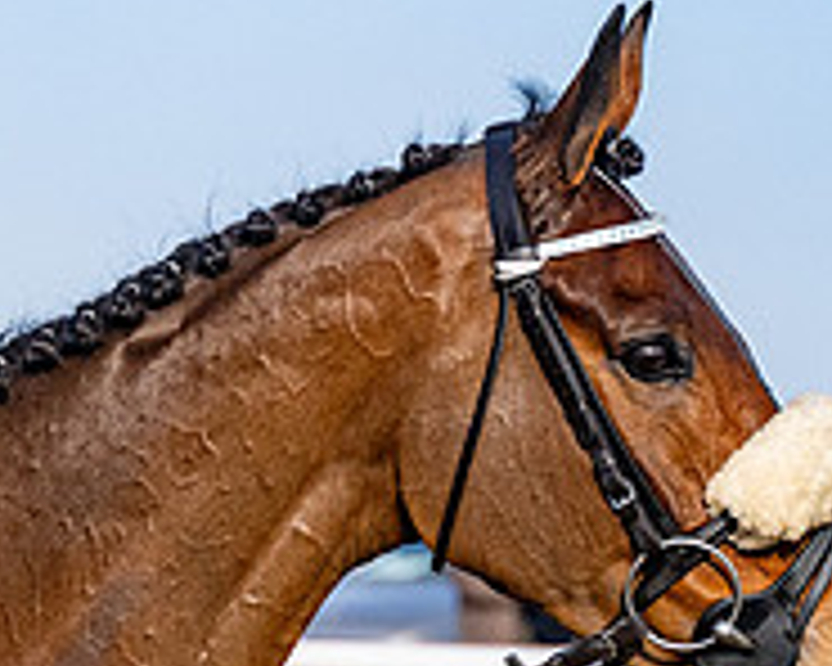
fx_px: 11081
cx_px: 443
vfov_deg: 3.4
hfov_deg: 4.3
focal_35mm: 450
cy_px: 897
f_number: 4
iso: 800
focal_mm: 98
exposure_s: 1/8000
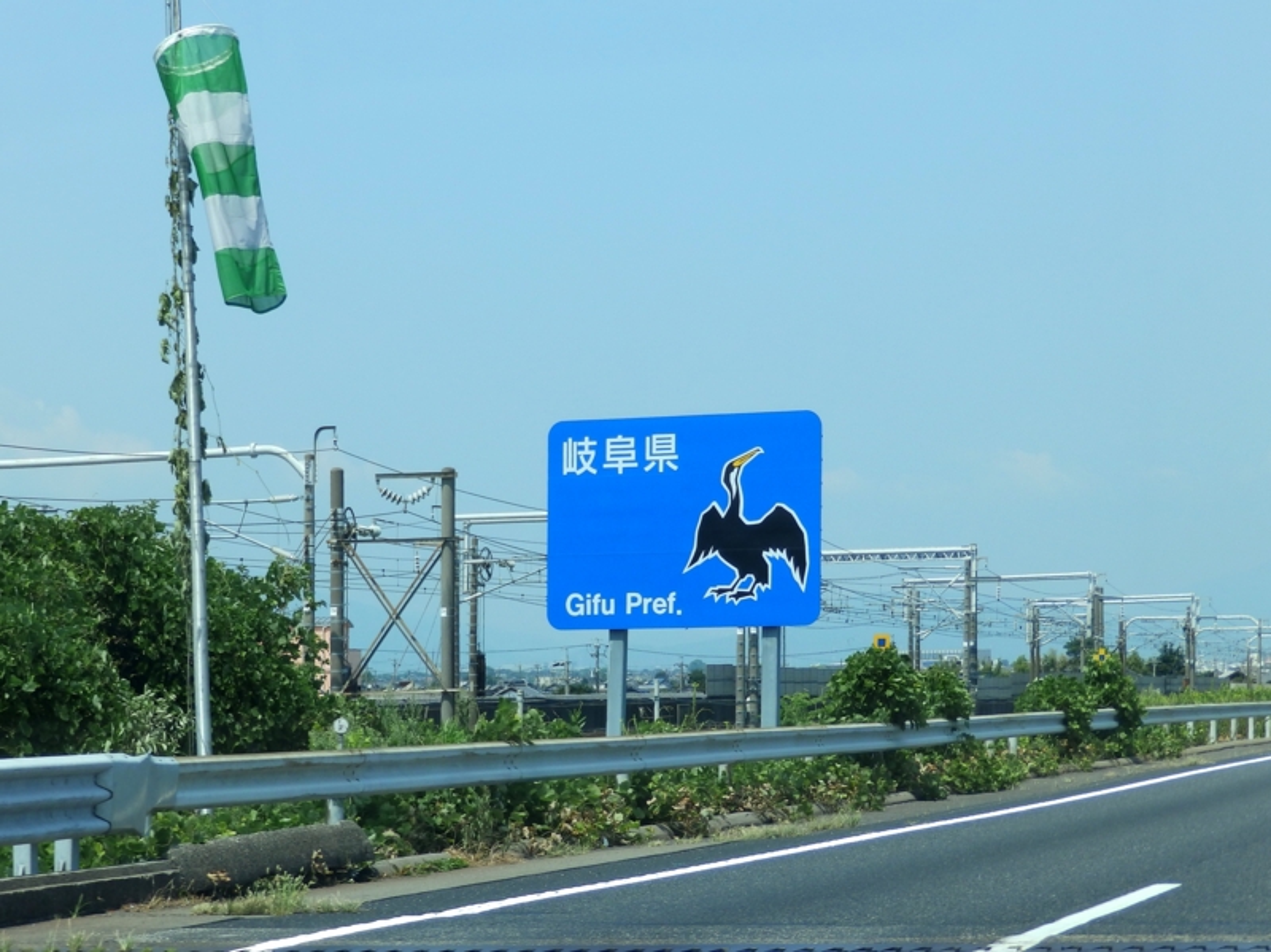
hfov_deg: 23.3
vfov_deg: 17.6
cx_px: 636
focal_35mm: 84
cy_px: 476
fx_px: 3082
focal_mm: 15.1
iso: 80
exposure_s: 1/500
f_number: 4.4
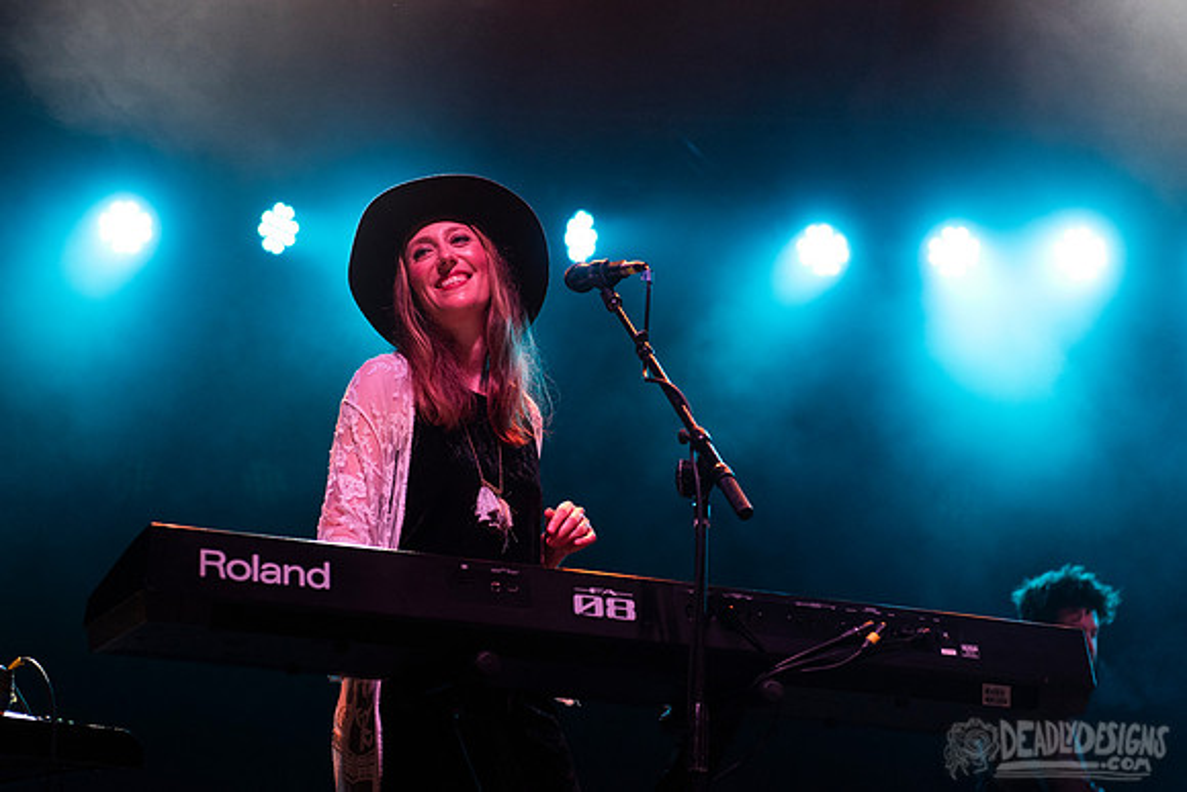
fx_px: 2802
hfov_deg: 23.9
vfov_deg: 16.1
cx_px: 538
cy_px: 369
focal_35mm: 85
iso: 2000
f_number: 3.5
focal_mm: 70
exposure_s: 1/640
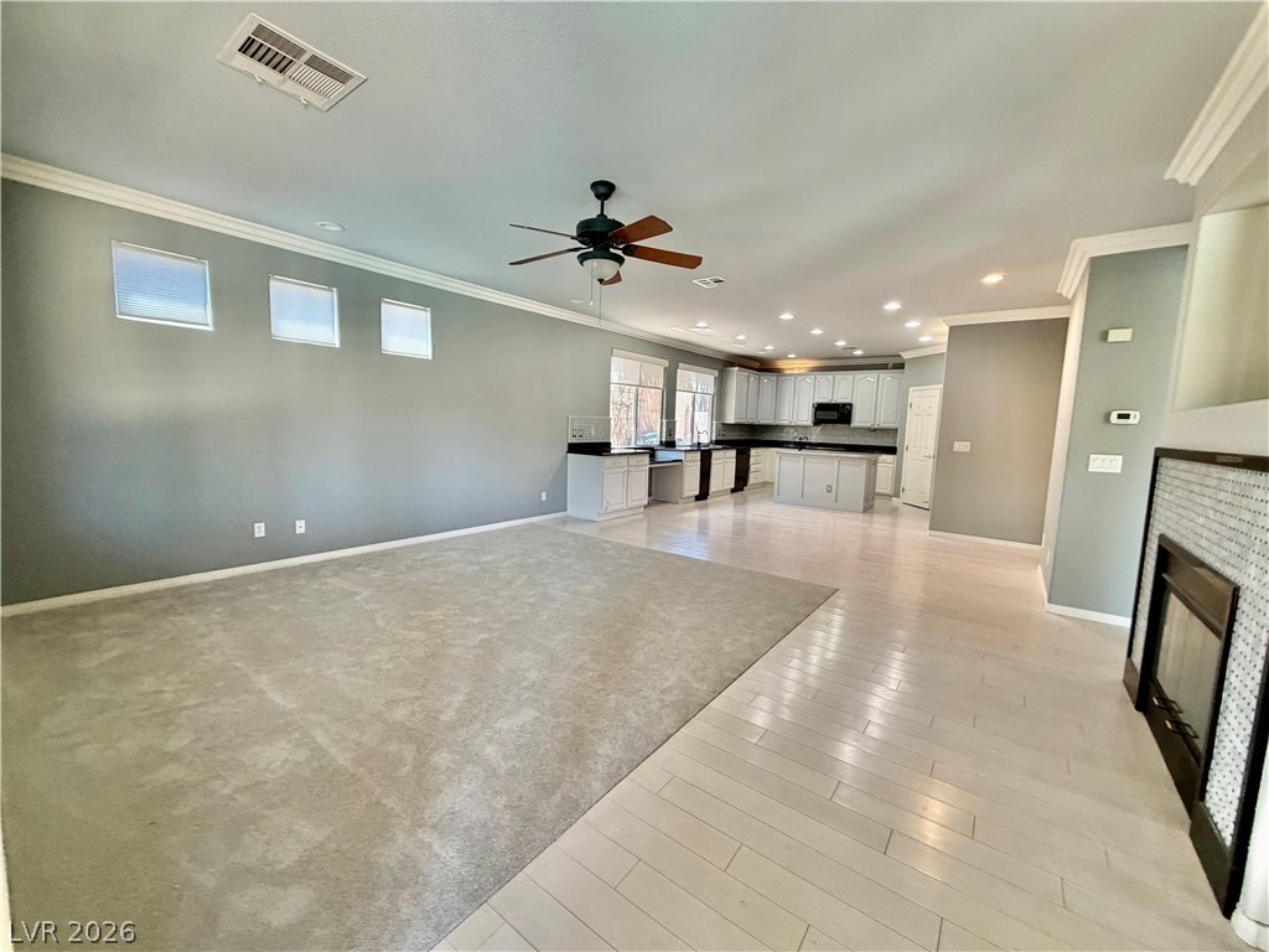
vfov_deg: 85.7
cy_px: 476
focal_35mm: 14
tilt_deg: -6.8
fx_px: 513
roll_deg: -2.1
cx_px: 634
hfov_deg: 102.1
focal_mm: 2.22
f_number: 2.2
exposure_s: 1/120
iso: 250
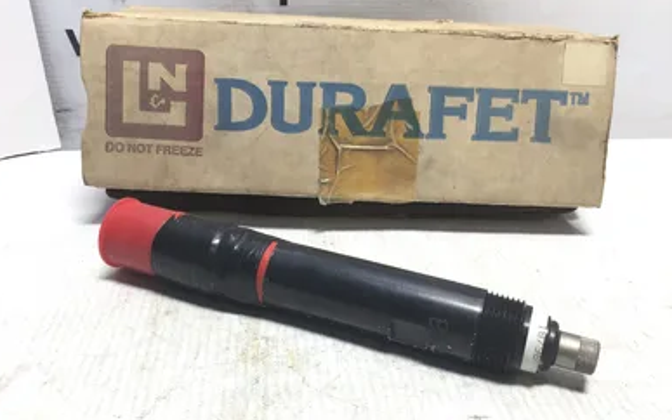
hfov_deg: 56.7
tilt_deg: -25.6
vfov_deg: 37.3
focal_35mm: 34
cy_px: 210
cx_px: 328
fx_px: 623
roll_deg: -2.8
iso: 40
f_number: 2.4
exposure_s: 1/120
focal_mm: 3.3
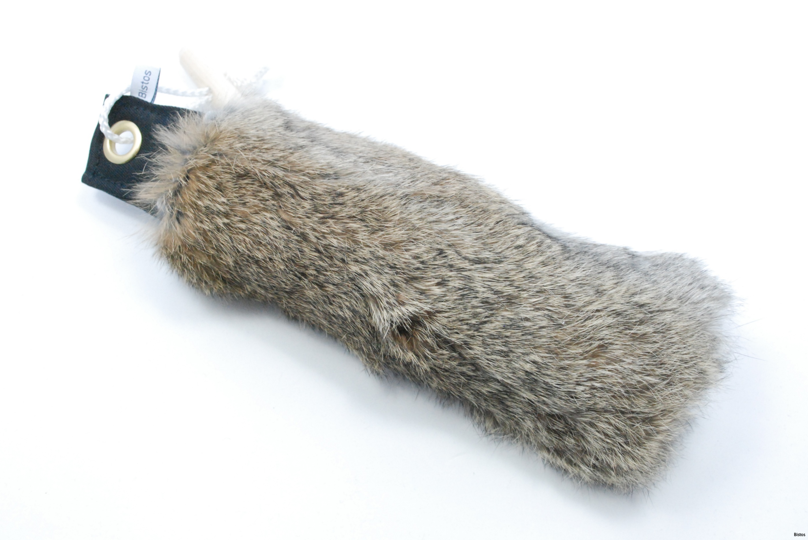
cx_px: 404
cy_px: 270
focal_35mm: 45
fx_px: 1011
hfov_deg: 43.6
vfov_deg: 29.9
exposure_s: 1/60
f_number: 9
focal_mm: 30
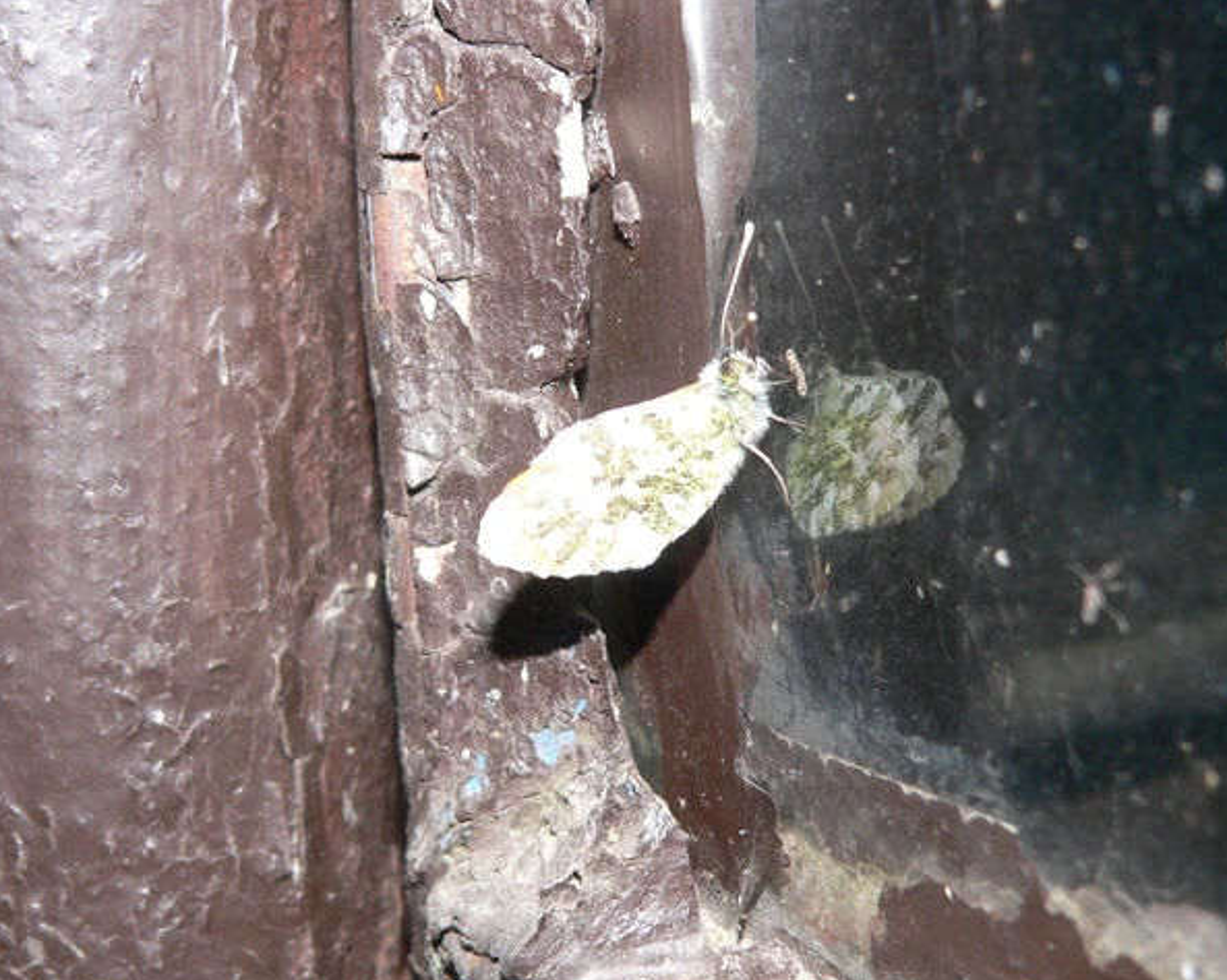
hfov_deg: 24.1
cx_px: 639
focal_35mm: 79
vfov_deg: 19.4
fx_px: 2868
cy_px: 494
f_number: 4
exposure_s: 1/60
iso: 100
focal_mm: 12.5
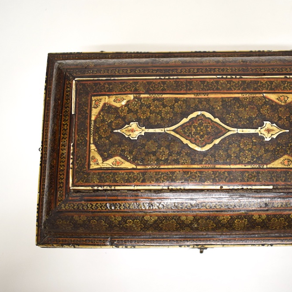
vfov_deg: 40.9
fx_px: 391
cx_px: 196
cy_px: 151
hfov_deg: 40.4
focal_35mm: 41
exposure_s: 1/60
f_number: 4
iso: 800
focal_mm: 18
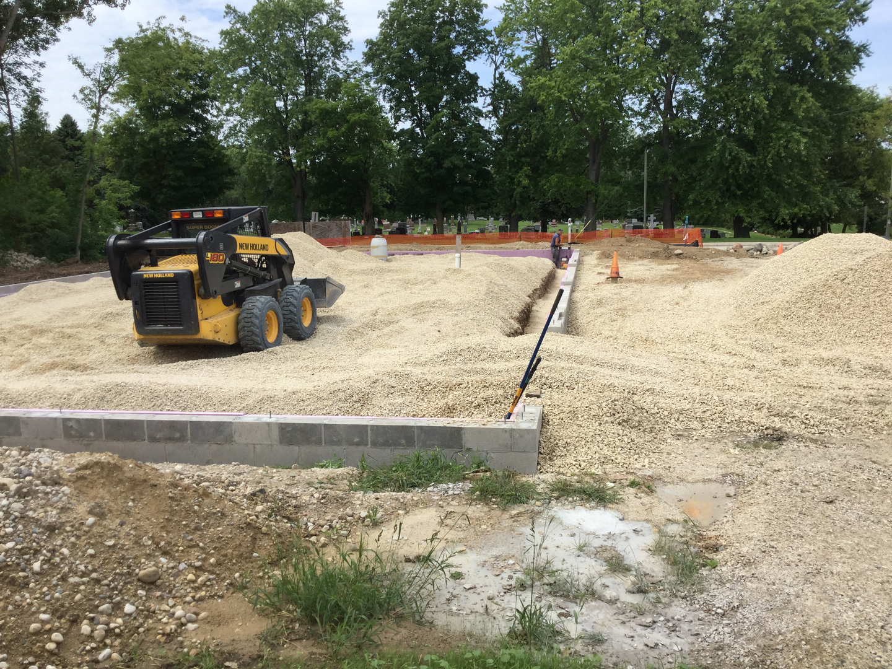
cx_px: 446
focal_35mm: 31
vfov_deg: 45.4
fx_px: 799
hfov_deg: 58.4
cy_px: 334
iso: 25
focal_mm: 3.3
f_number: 2.4
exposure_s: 1/1072
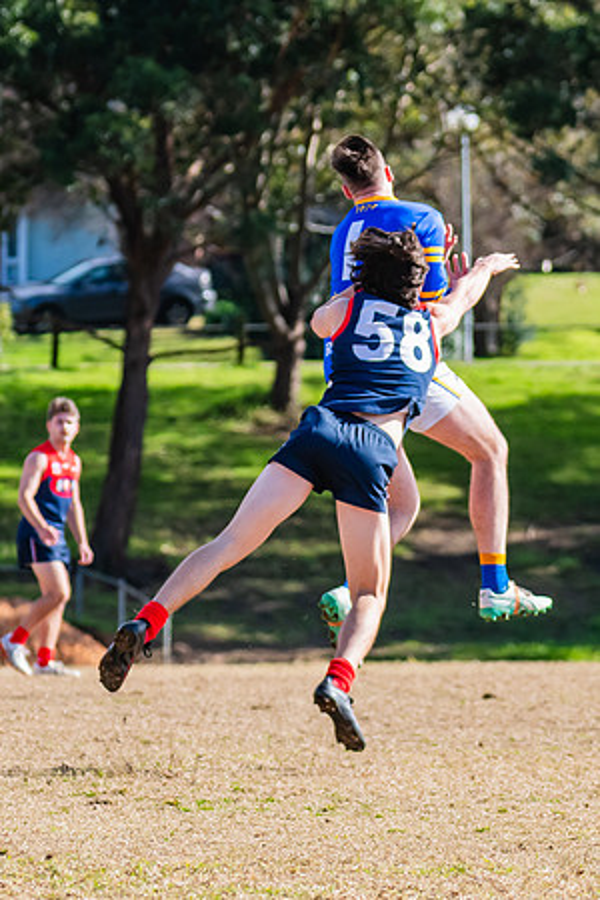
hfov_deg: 3.6
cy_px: 342
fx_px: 9564
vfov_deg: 5.4
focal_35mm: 383
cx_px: 424
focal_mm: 170
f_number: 6.3
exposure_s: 1/1600
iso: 640
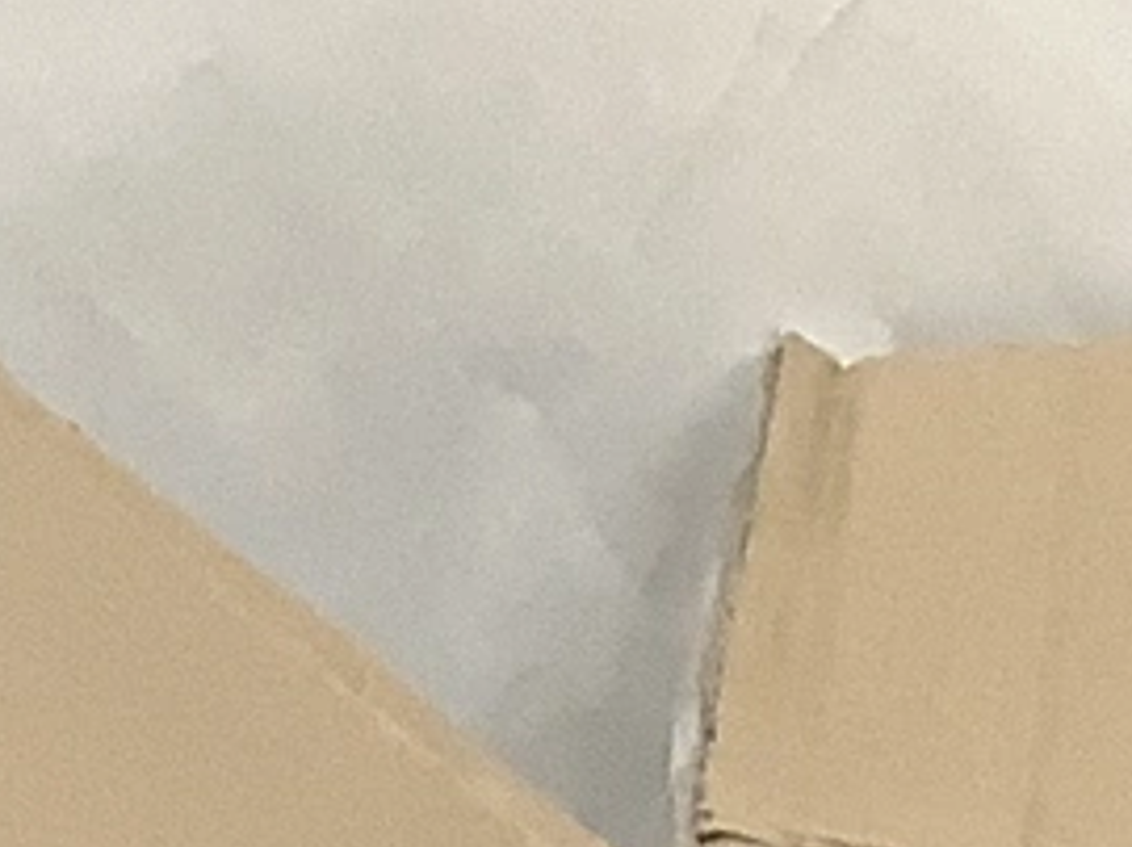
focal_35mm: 230
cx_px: 1987
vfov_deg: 5.7
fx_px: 7515
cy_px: 3069
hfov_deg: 8.3
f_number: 2.4
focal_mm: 3.3
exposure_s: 1/120
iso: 80
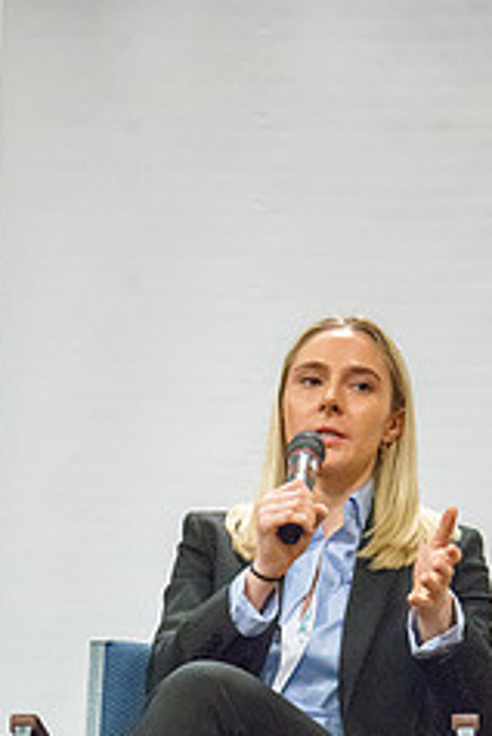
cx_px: 229
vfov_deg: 14.9
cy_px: 683
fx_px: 2784
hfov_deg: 10.1
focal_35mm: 136
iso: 6400
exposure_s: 1/200
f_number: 4.5
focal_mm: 72
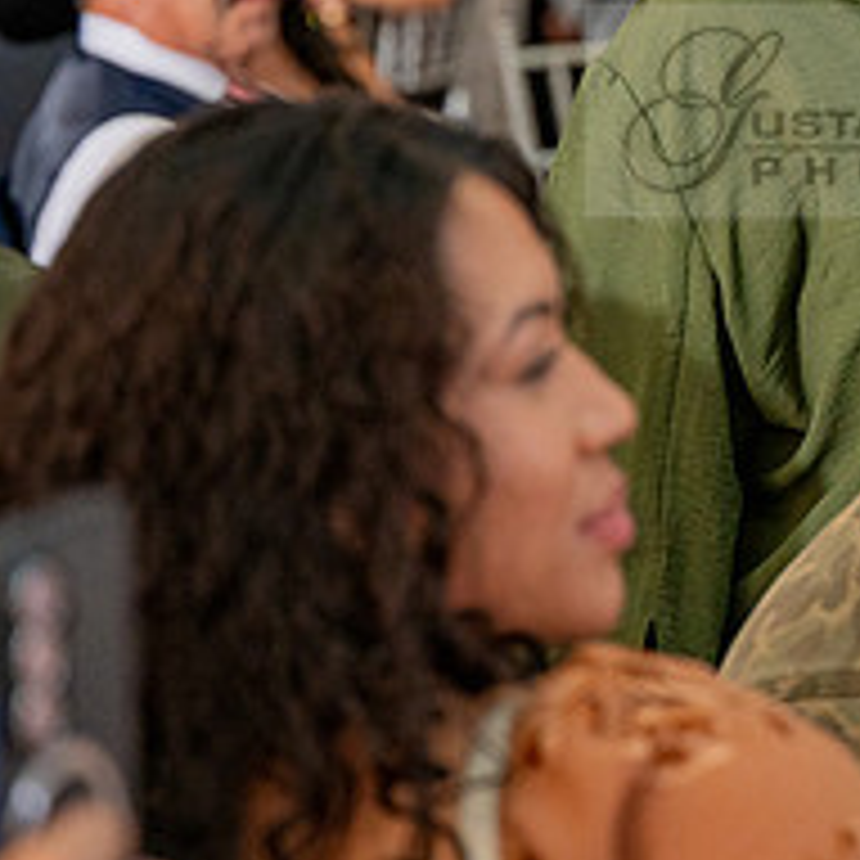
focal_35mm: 181
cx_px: 977
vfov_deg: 9.6
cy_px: 110
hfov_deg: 9.6
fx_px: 5088
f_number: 3.2
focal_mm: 70
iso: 1600
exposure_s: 1/200
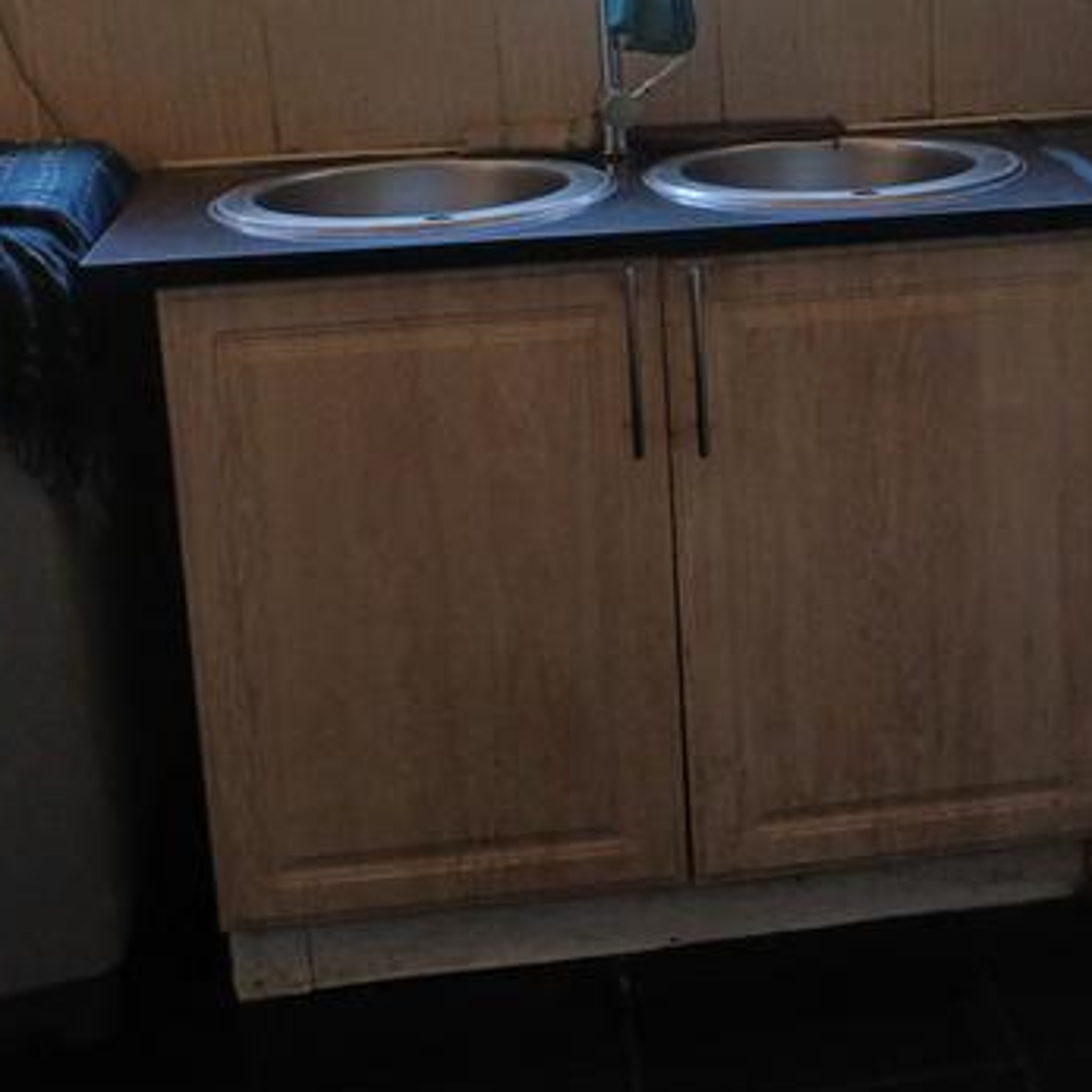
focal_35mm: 55
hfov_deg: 30.7
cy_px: 239
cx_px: 771
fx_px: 1963
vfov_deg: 30.4
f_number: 1.8
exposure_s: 1/50
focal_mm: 4
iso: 125
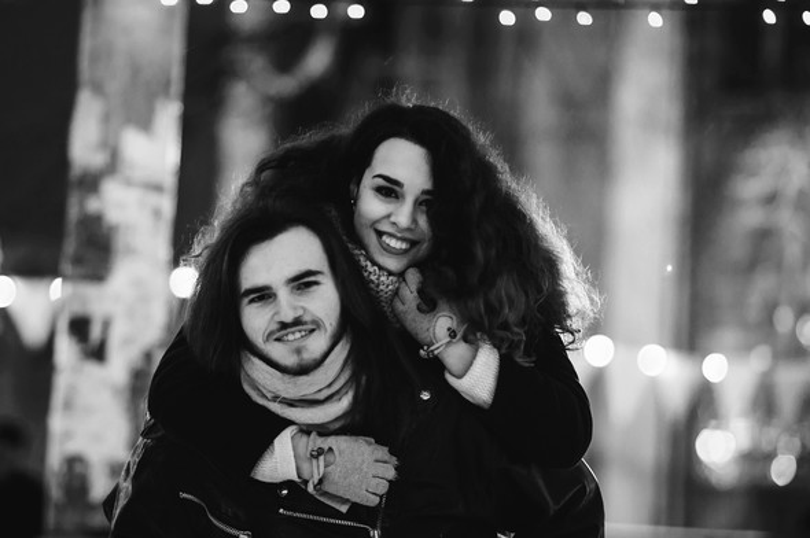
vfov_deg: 10.7
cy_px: 269
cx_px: 405
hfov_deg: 16.1
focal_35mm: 128
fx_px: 2866
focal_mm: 85
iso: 200
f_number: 1.8
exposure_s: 1/50
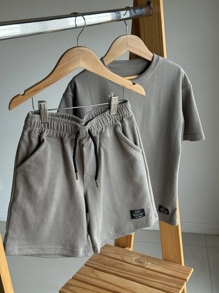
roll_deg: +0.5
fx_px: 405
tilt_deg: -19.9
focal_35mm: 48
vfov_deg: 39.7
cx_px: 110
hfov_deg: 30.3
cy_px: 146
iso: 125
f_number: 1.78
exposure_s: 1/242
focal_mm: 6.76
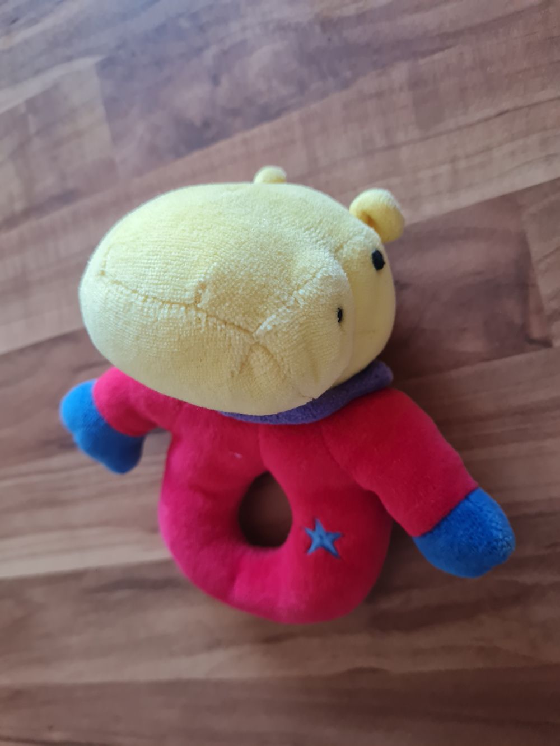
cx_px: 280
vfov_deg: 67.3
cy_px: 373
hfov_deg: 53.1
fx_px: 561
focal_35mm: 26
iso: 250
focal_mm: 5.4
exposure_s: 1/50
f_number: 1.8
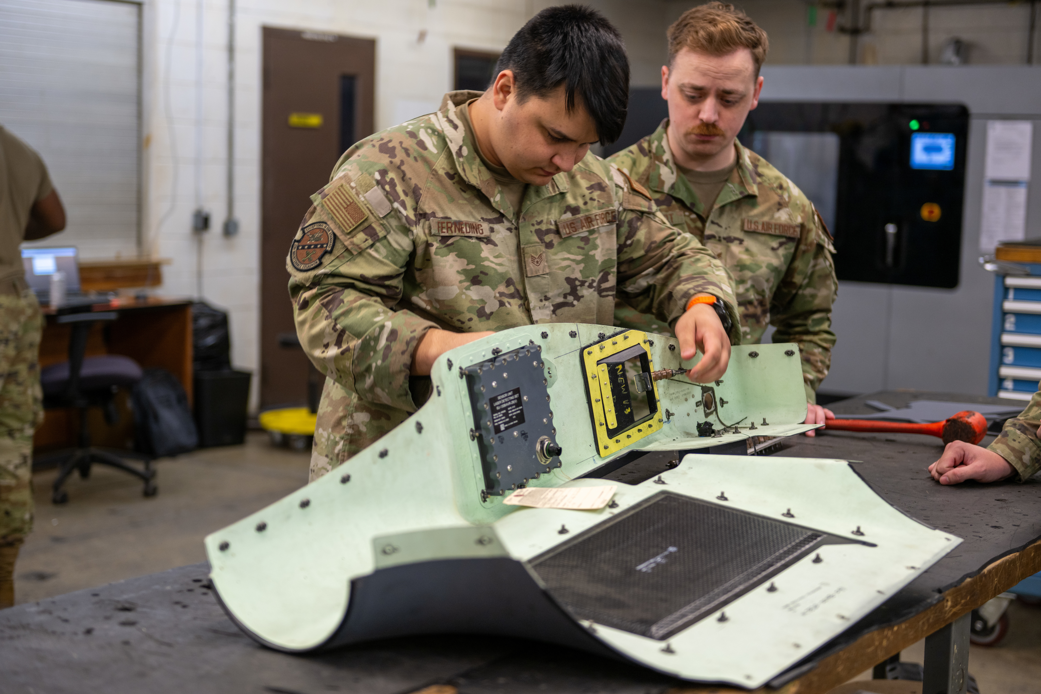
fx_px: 1677
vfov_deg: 23.4
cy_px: 347
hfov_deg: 34.5
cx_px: 520
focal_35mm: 58
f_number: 2.8
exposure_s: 1/100
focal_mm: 58
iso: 200
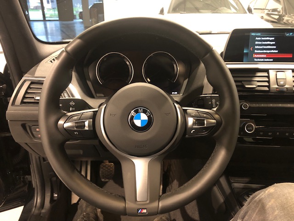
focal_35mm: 28
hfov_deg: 63.4
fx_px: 238
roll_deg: +0.2
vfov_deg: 49.7
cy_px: 110
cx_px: 147
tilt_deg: -23.6
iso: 100
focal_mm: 3.99
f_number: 1.8
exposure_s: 1/4
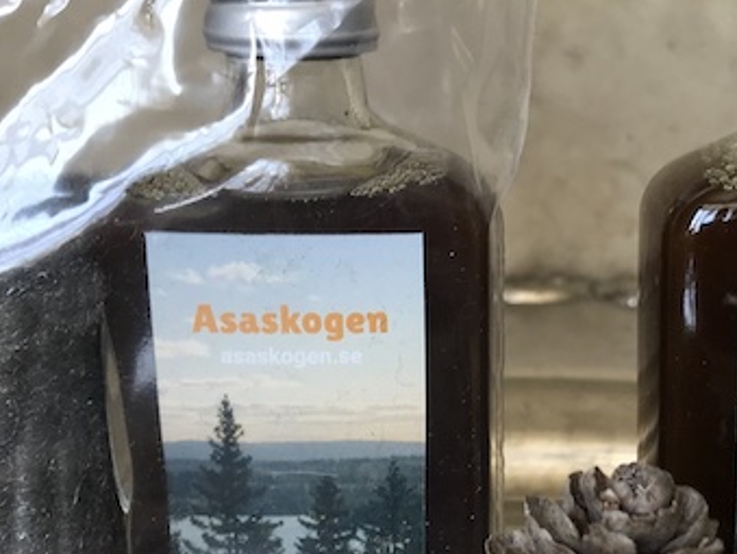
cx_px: 533
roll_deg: +1.1
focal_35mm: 66
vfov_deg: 22.2
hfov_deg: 29.0
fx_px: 1407
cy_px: 363
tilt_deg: -20.6
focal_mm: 3.99
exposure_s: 1/50
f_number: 1.8
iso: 25
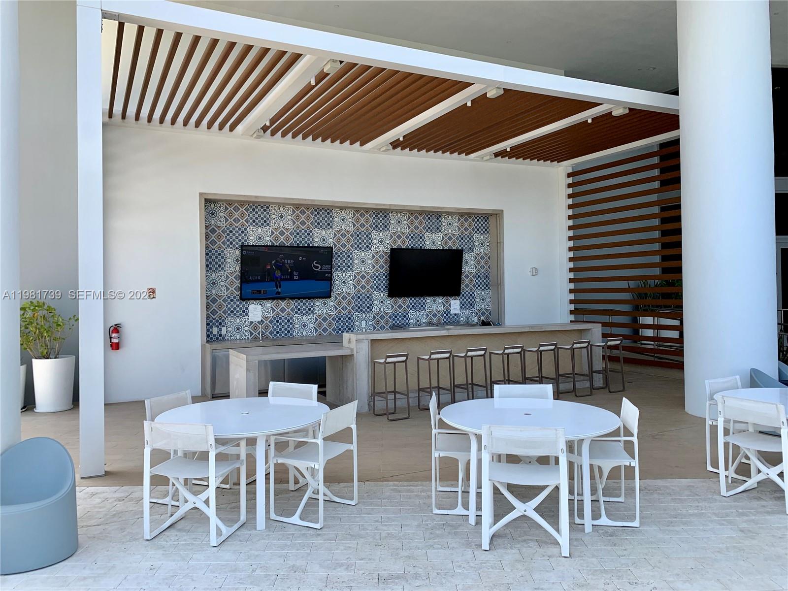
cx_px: 394
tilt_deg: -0.2
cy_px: 296
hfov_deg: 67.3
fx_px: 592
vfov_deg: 53.1
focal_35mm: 26
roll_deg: +0.7
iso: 25
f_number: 1.8
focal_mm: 4.25
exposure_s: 1/856
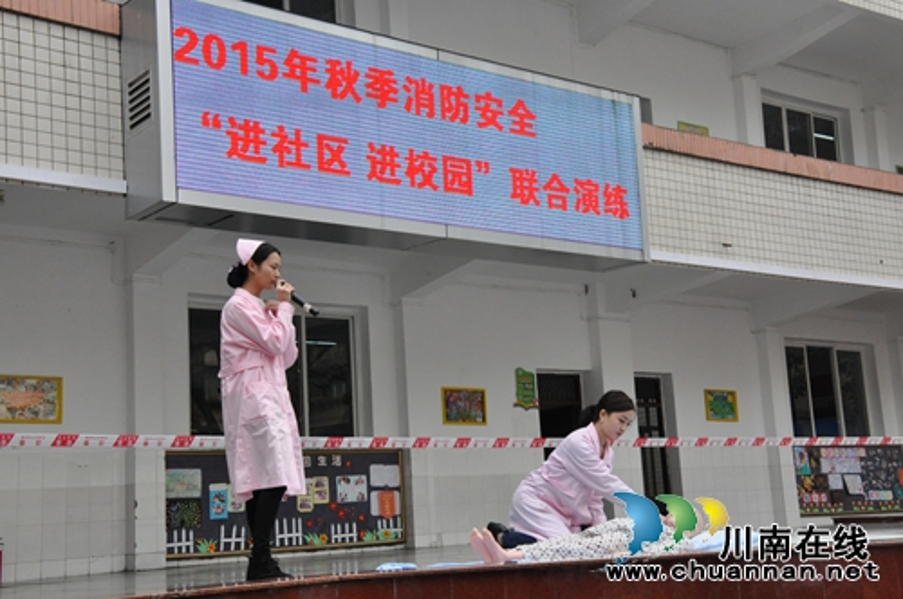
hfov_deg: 38.9
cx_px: 452
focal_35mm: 51
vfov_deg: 26.4
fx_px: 1278
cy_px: 300
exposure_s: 1/500
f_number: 11
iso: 1600
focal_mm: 34
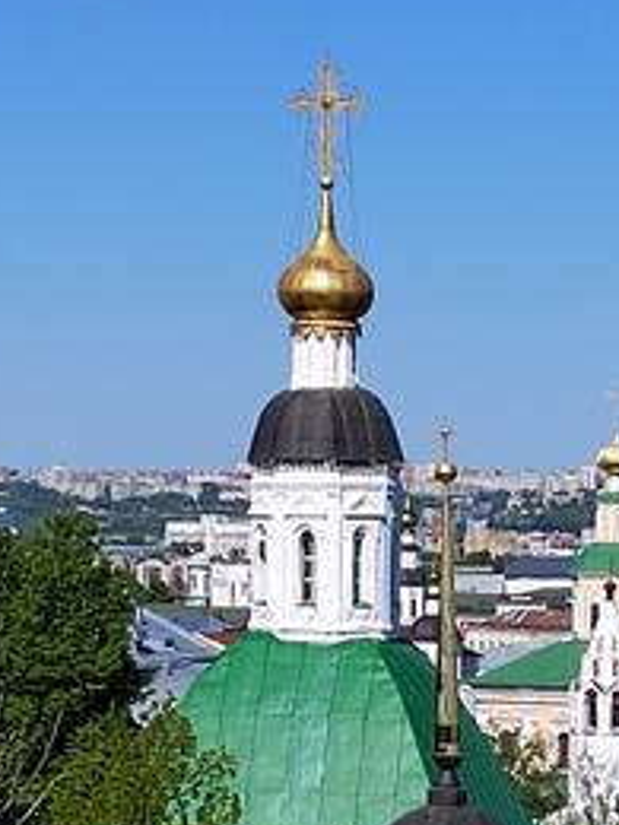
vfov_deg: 11.5
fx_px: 4077
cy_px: 796
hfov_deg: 8.7
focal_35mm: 171
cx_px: 508
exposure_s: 1/2419
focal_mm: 5.52
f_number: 1.9
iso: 185
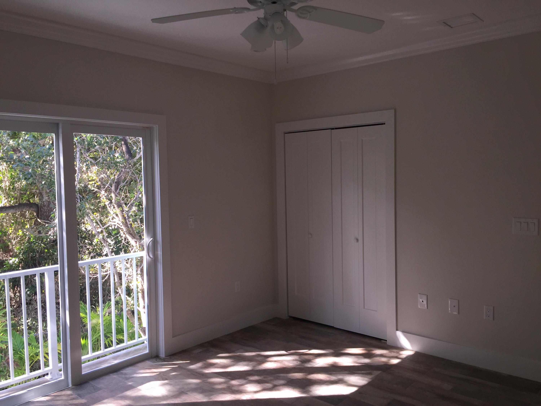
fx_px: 453
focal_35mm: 29
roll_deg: +0.3
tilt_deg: -2.7
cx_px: 270
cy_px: 203
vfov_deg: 48.2
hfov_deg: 61.7
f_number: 2.2
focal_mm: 4.15
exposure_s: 1/34
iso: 32
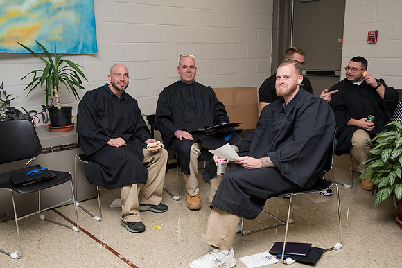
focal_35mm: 38
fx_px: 424
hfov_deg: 50.7
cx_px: 201
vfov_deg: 35.1
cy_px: 134
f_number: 7.1
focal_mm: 38
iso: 1600
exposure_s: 1/160
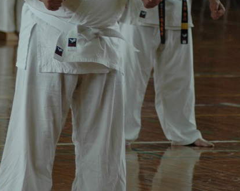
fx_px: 2732
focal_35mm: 385
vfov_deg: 4.0
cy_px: 46
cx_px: 98
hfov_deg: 5.0
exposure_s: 1/160
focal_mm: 145
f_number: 4.5
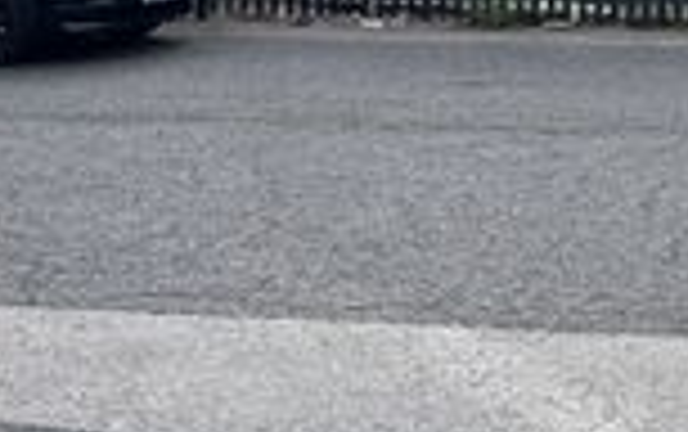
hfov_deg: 26.2
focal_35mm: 72
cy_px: -198
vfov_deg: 16.6
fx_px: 1352
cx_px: 769
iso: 50
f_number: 1.6
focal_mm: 5.1
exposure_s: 1/3135
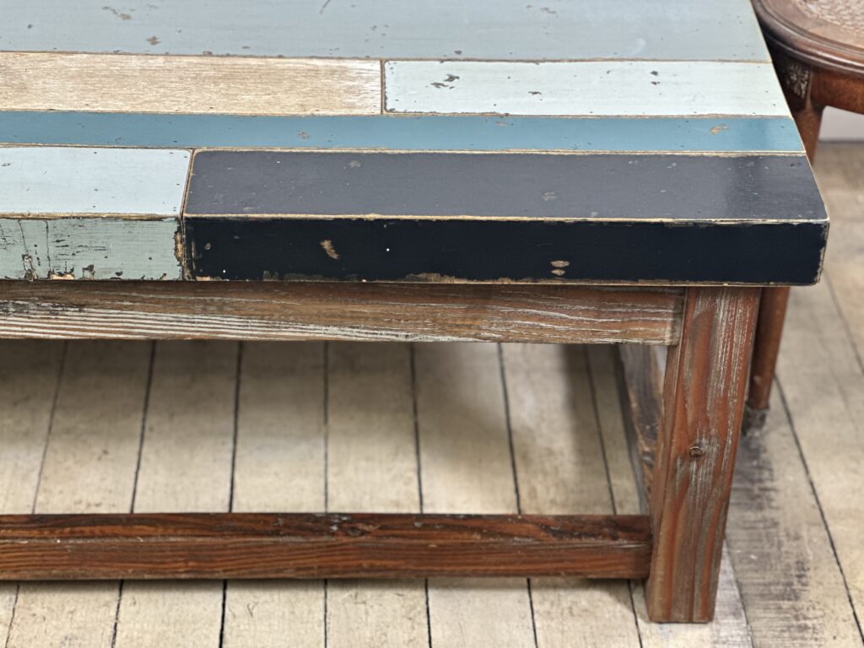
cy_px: 324
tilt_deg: -32.8
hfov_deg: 25.3
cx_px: 432
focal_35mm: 77
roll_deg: -1.4
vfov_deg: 19.1
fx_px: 1922
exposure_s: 1/33
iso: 250
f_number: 2.8
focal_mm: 9
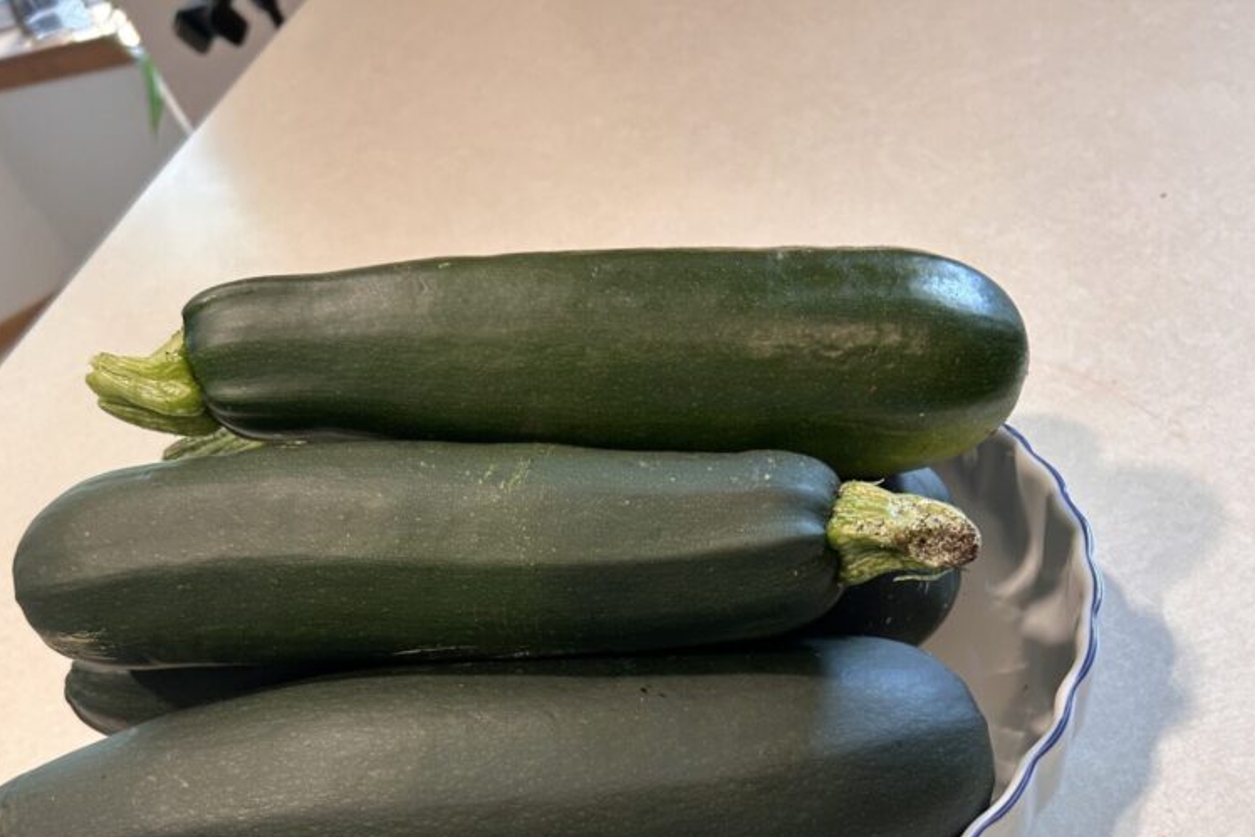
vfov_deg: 33.7
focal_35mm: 37
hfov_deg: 51.9
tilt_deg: -49.6
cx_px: 636
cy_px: 778
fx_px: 1290
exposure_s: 1/60
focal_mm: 5.7
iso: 80
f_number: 1.5
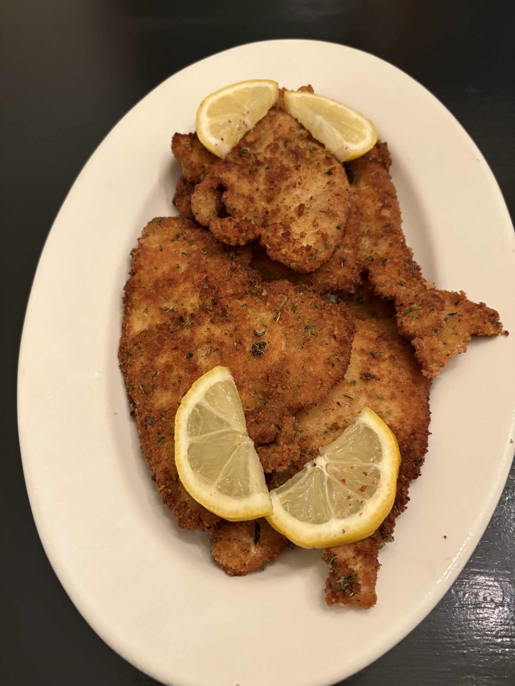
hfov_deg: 53.1
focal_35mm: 26
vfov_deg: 67.3
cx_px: 258
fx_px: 516
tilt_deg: -63.3
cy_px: 343
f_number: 1.6
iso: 320
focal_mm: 5.96
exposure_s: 1/60
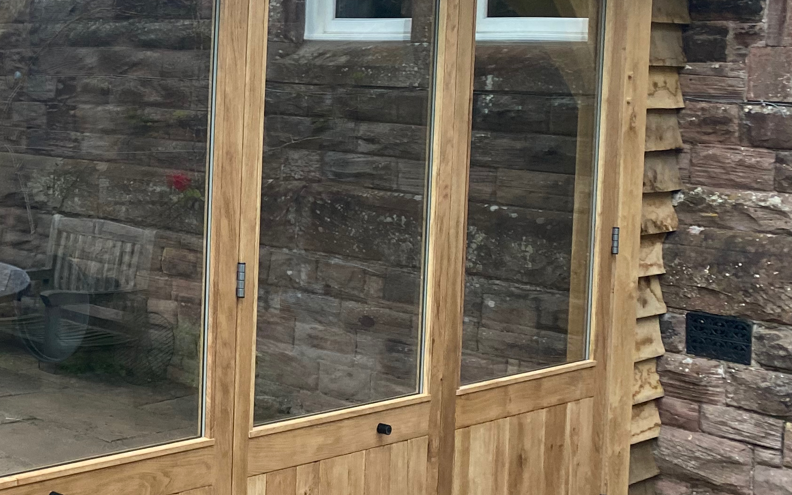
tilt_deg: -2.9
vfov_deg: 19.5
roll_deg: -1.0
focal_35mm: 66
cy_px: 110
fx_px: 1424
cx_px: -83
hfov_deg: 28.2
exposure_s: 1/121
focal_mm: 4.25
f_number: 1.8
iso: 100
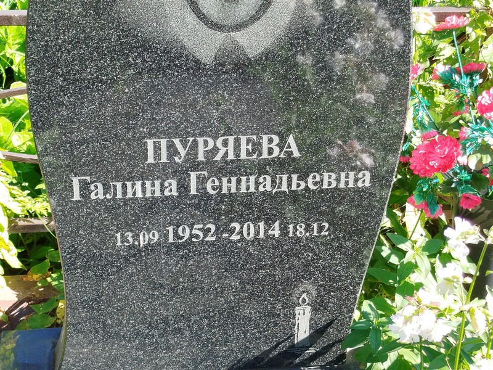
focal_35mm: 26
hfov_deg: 67.3
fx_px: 370
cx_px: 246
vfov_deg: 53.1
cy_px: 185
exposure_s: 1/123
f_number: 1.7
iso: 50
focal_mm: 5.31
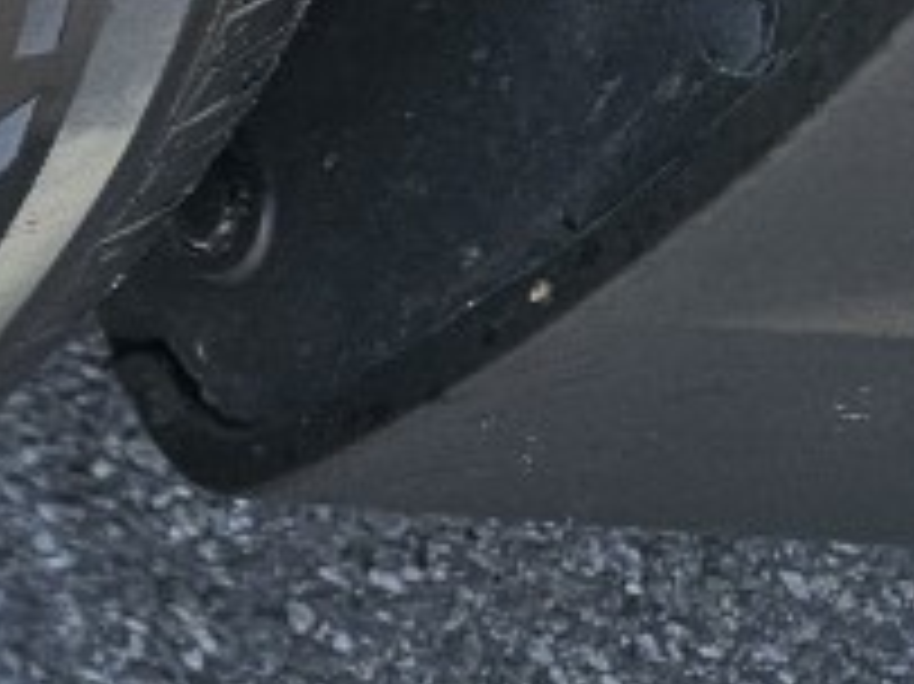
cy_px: -346
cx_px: -1828
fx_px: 3826
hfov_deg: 10.1
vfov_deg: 9.9
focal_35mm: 145
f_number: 1.8
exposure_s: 1/404
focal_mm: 5.4
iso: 40
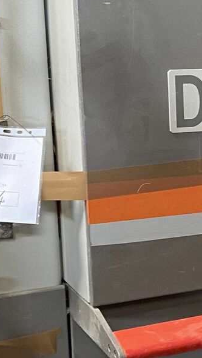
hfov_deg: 12.3
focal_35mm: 92
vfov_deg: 23.1
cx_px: 343
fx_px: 875
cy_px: 233
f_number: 1.8
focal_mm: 4.25
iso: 320
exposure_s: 1/60
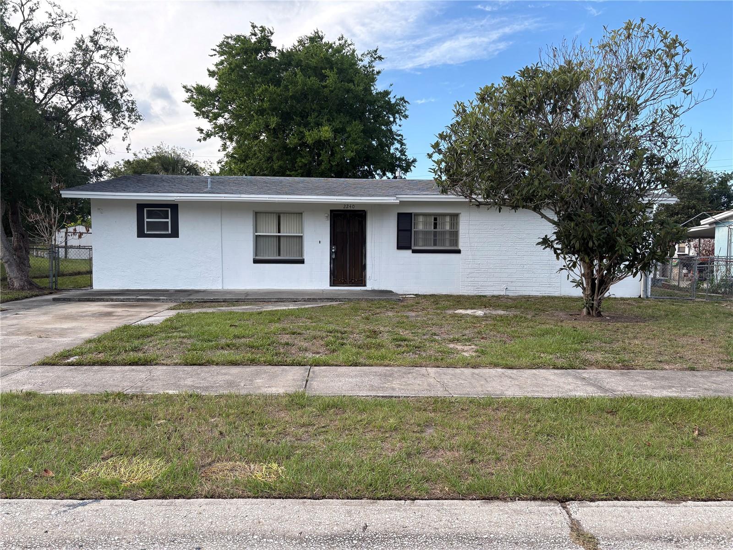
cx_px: 366
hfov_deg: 67.3
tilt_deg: -2.8
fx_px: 551
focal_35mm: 26
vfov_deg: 53.1
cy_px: 275
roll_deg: -0.6
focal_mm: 5.96
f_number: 1.6
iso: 64
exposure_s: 1/884
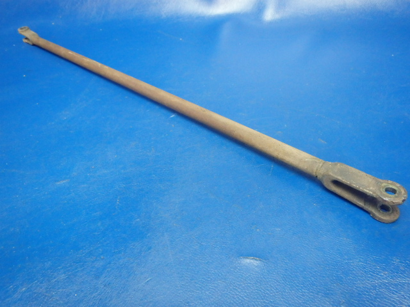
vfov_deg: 49.7
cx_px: 205
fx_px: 332
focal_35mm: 28
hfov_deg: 63.4
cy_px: 154
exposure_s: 1/25
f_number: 3.9
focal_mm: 5
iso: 800
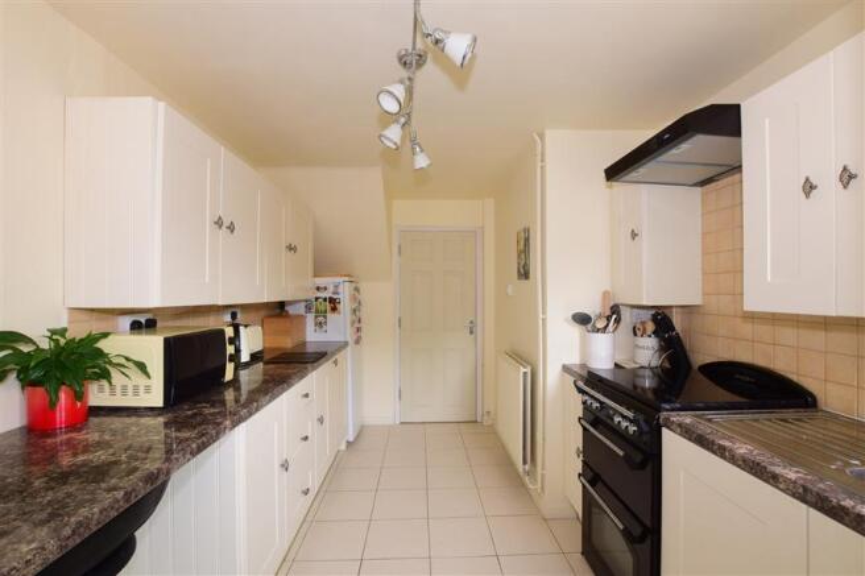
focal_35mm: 15
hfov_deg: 100.4
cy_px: 288
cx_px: 432
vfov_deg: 77.3
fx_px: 360
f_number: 20
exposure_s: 2
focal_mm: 10
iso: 400
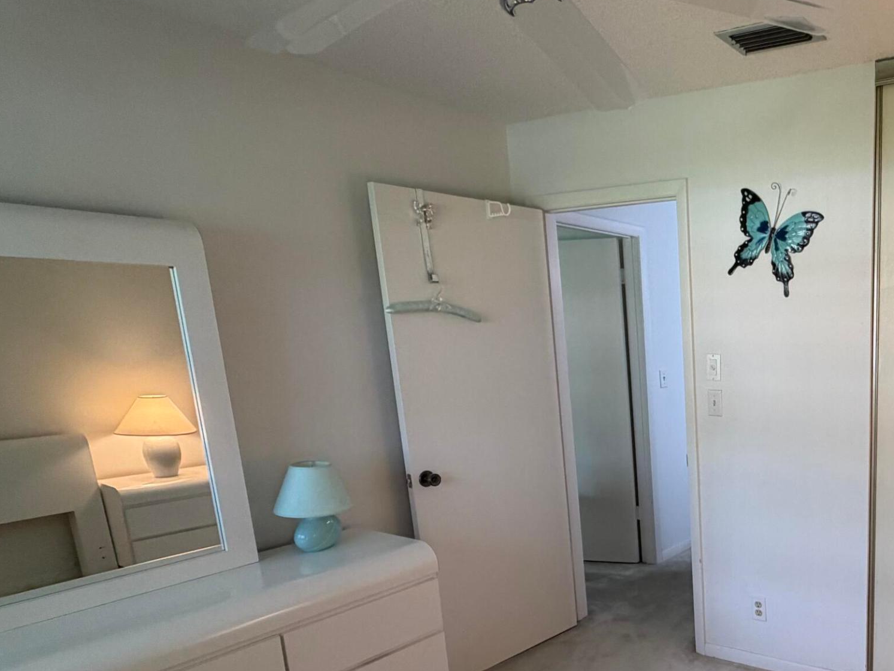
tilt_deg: -13.3
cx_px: 792
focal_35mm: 27
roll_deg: +1.6
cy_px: 475
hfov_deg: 56.9
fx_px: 697
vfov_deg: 49.9
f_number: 2.2
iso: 200
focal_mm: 2.22
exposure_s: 1/60
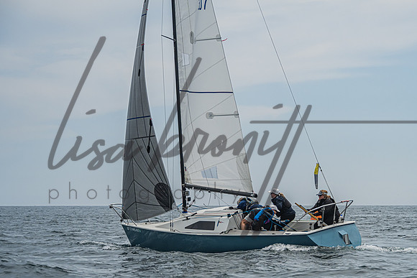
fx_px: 1492
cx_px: 268
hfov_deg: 15.9
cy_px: 183
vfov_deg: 10.6
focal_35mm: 129
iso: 500
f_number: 6.3
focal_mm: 95
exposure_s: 1/5000
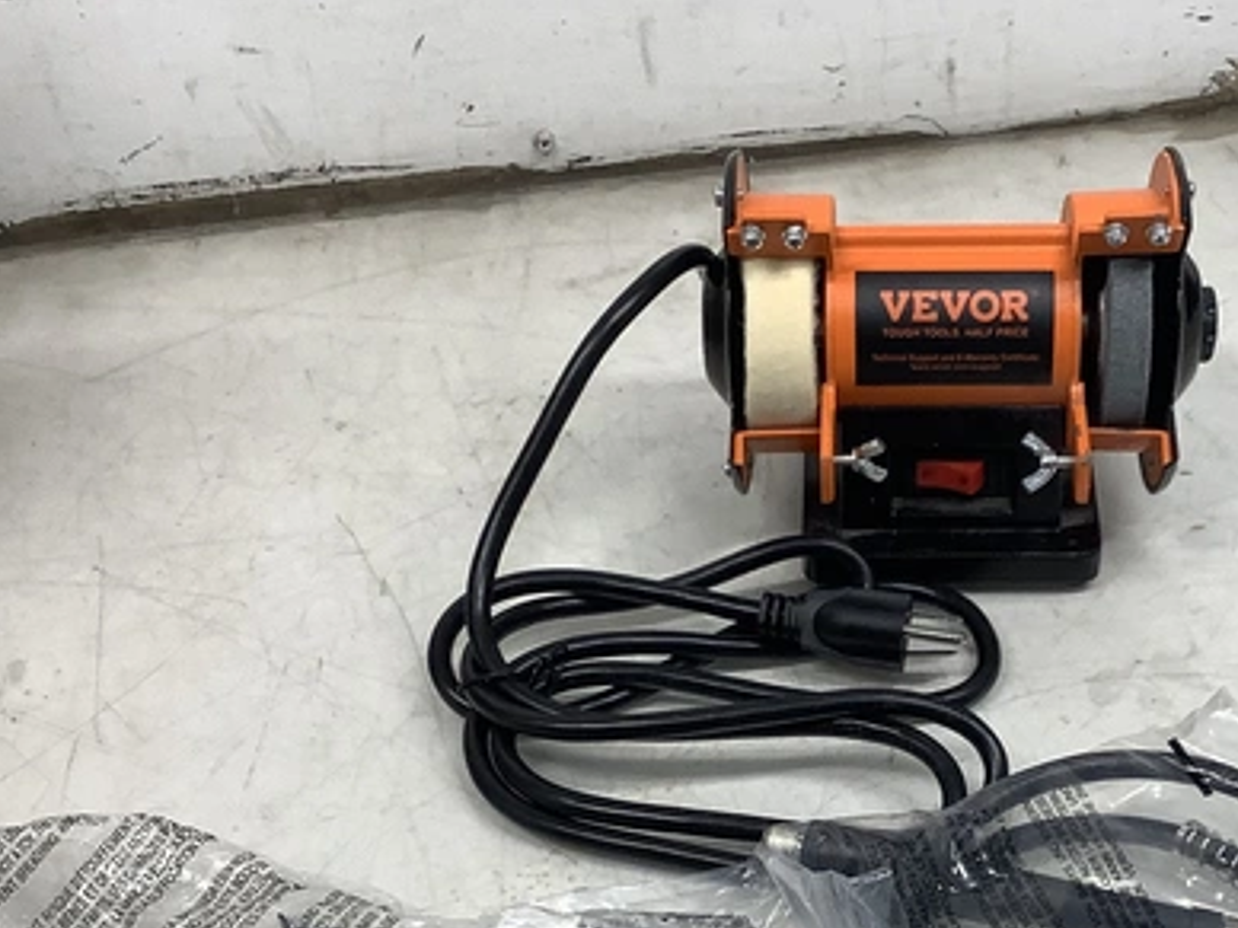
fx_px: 2146
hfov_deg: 31.8
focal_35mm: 60
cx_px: 858
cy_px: 767
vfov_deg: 24.0
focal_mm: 3.3
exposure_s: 1/120
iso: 64
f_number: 2.4
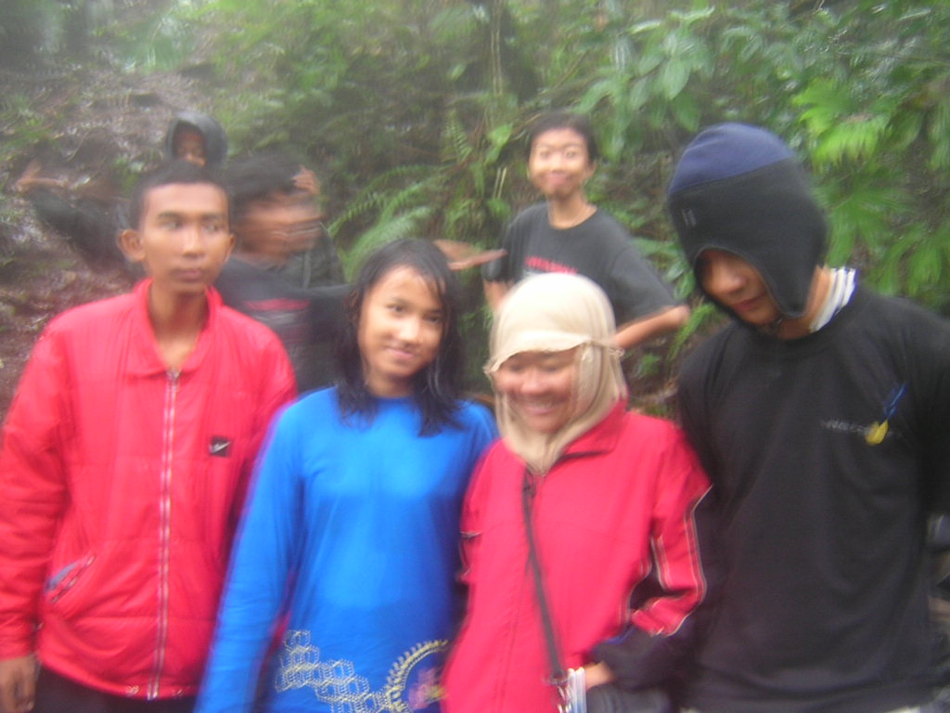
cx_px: 475
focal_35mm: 36
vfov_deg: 39.7
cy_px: 356
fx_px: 988
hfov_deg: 51.4
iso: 112
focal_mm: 4.7
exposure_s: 1/3.6
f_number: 2.6
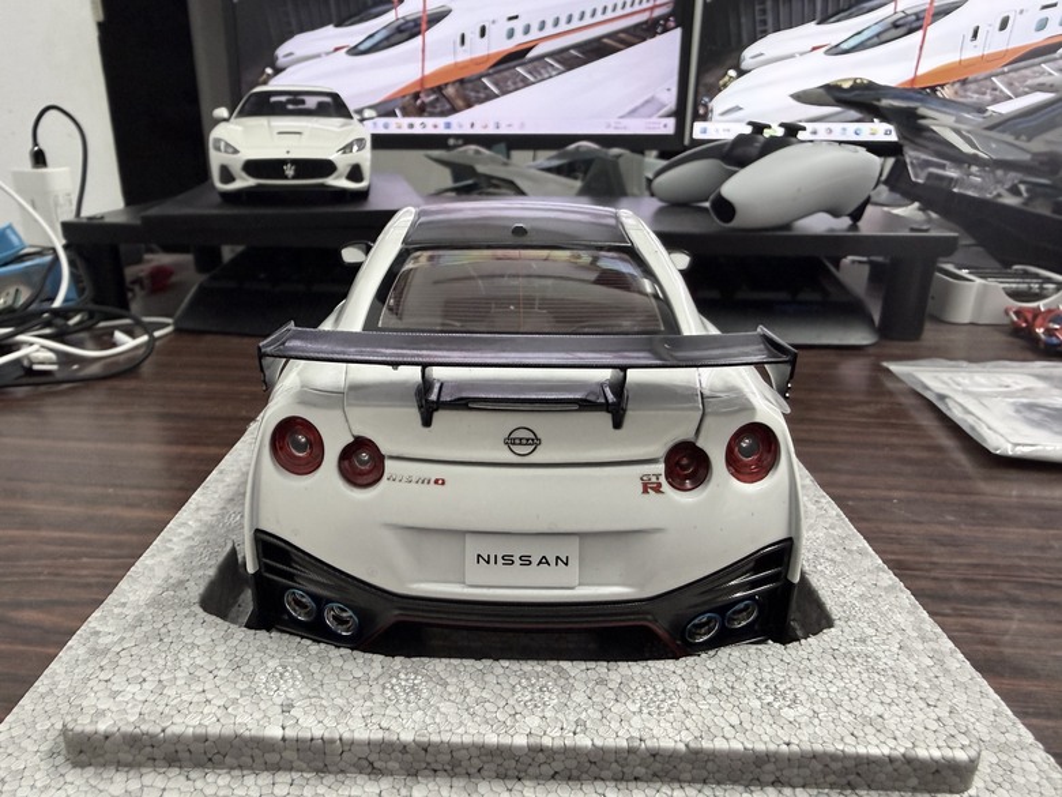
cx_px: 531
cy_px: 398
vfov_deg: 56.8
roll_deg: +0.7
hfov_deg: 71.6
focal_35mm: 24
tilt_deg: -20.7
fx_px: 736
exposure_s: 1/60
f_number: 2.2
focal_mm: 2.22
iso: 320
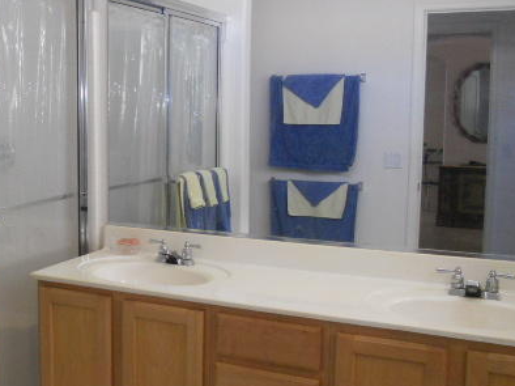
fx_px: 773
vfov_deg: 28.0
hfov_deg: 35.7
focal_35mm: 52
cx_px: 110
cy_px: 196
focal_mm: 5.8
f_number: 3.5
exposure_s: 1/40
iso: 400
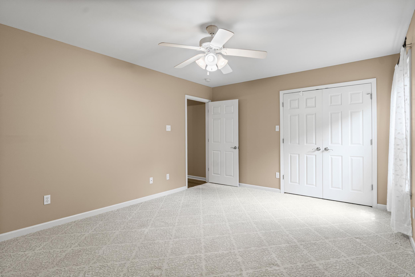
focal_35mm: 18
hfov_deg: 90.0
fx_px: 207
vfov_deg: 67.4
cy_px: 138
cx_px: 208
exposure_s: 1/3
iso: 250
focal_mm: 12
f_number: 9
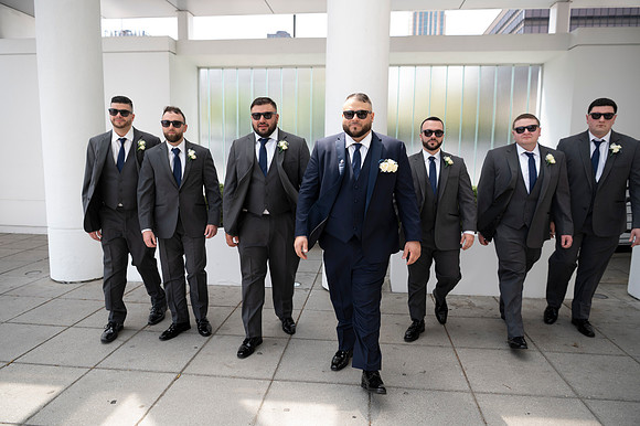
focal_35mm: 24
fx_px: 426
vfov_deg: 53.1
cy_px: 213
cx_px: 320
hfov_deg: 73.8
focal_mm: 24
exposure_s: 1/250
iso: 50
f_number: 2.8
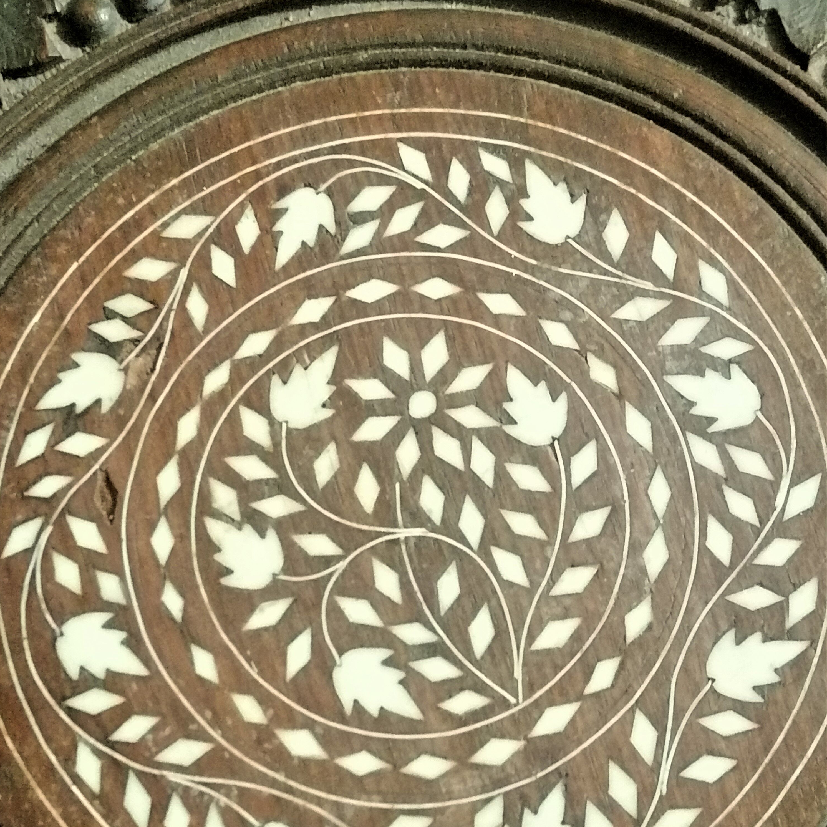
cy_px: 528
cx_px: 414
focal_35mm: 70
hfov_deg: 24.7
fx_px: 1892
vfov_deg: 24.6
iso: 2000
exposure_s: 1/20
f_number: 1.8
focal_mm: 5.4
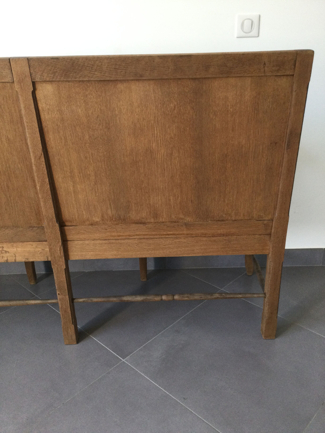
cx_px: 162
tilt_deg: -23.2
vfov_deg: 58.4
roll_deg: +1.4
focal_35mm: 31
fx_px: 388
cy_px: 216
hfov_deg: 45.4
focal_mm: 3.3
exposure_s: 1/33
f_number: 2.4
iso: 50
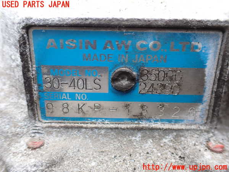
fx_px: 198
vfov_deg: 46.8
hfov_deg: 60.0
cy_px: 86
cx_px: 114
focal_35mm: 30
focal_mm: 5.4
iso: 100
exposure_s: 1/200
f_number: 2.3
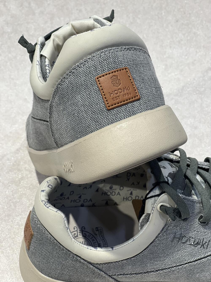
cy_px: 141
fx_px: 626
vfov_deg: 25.3
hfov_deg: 19.1
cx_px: 106
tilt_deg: -45.2
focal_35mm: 77
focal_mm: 9
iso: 100
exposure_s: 1/100
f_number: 2.8
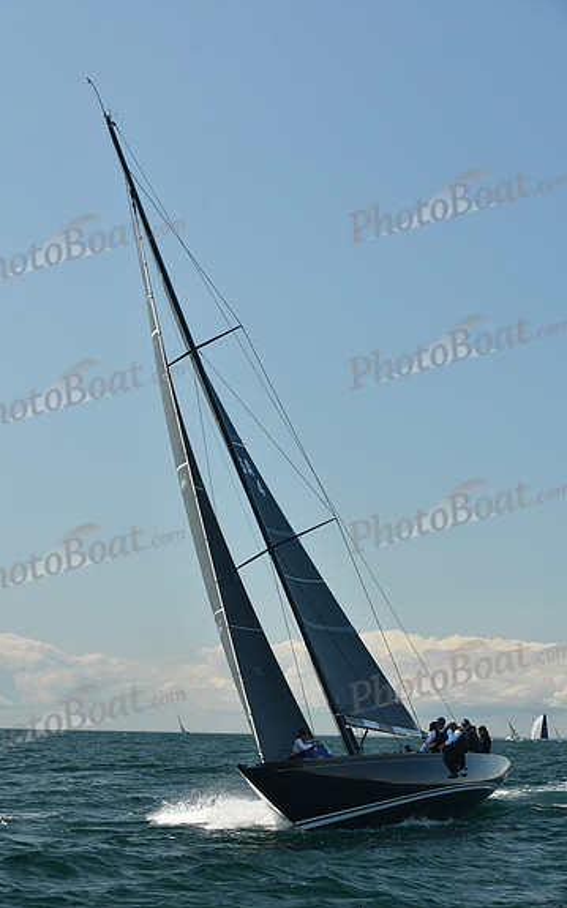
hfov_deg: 18.1
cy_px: 453
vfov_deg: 28.6
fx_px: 1781
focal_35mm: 72
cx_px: 268
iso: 320
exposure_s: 1/640
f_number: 8
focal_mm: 70
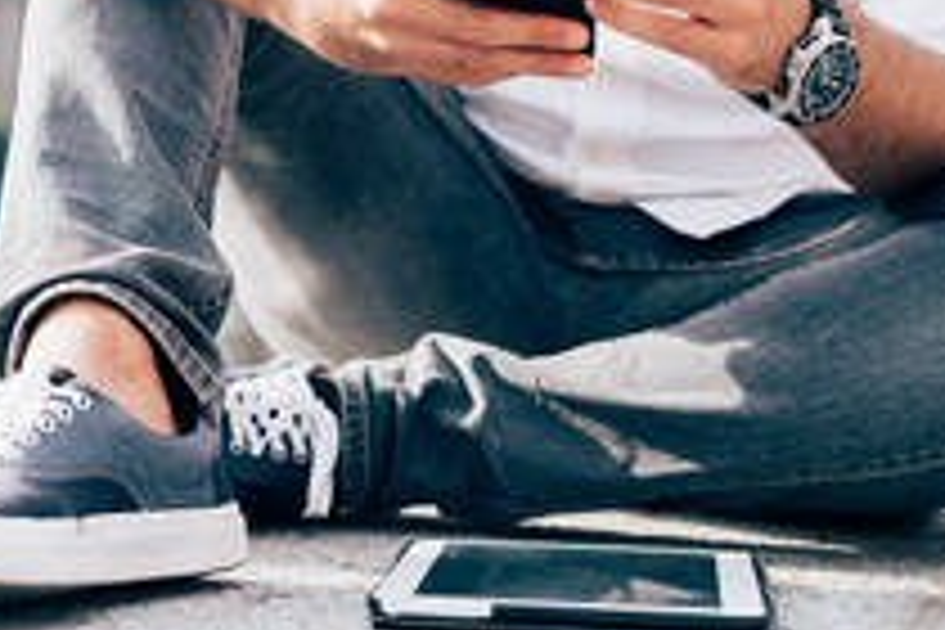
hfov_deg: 18.8
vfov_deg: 12.8
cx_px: 117
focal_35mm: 107
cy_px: 189
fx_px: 2809
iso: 200
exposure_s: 1/1250
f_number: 2.8
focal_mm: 50
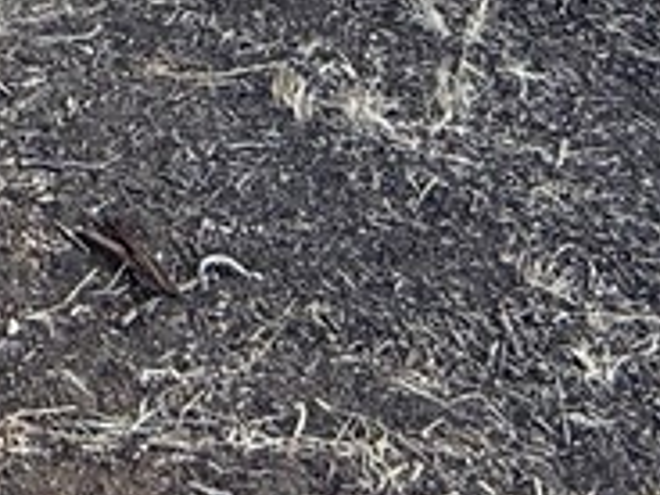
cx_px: -248
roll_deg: +3.1
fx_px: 1487
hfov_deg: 21.9
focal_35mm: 78
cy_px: -771
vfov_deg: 13.0
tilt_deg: -3.8
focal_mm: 2.22
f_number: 2.2
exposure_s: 1/159
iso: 50
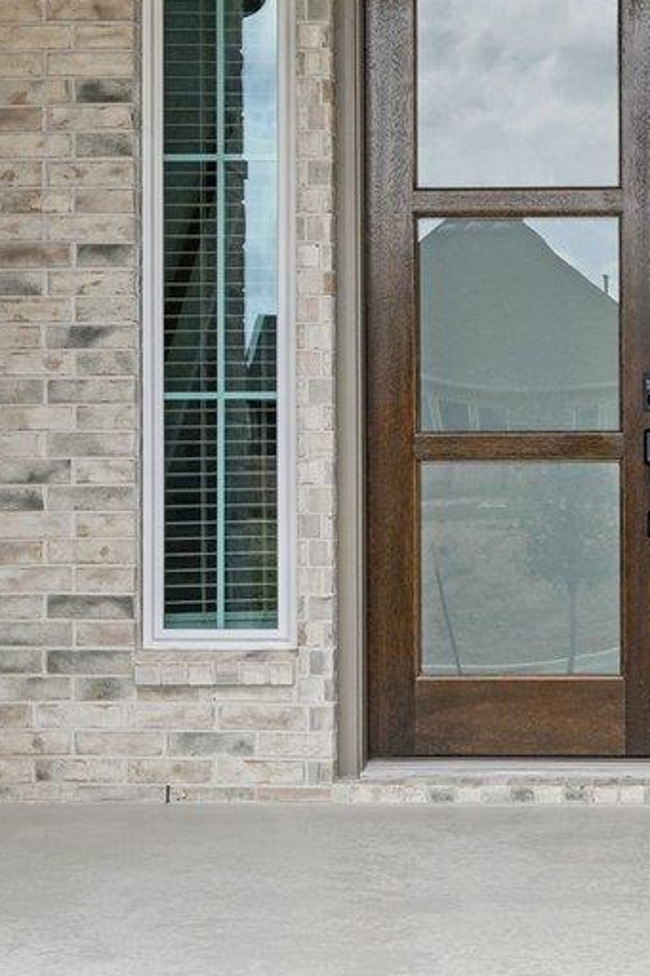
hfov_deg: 16.0
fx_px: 2276
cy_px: 443
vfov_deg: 24.2
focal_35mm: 84
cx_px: 600
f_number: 6.7
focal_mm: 21
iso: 100
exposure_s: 1/350
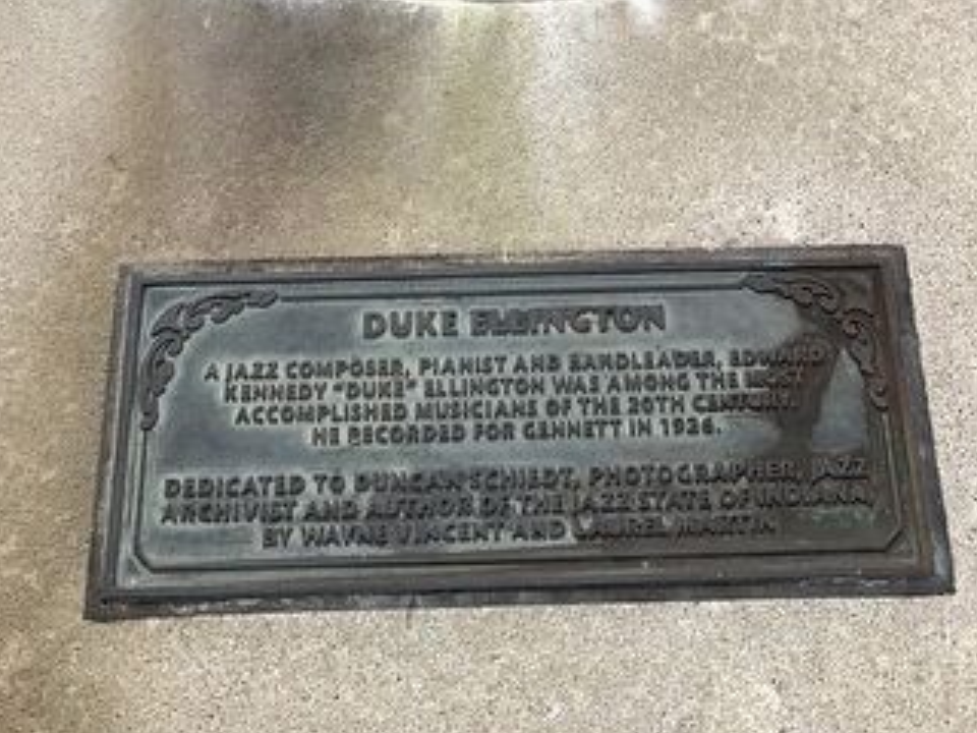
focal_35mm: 70
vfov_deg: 19.2
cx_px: 507
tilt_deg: -41.5
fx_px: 1976
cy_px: -253
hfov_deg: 27.8
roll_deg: -0.4
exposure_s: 1/3436
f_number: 1.8
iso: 20
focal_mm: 4
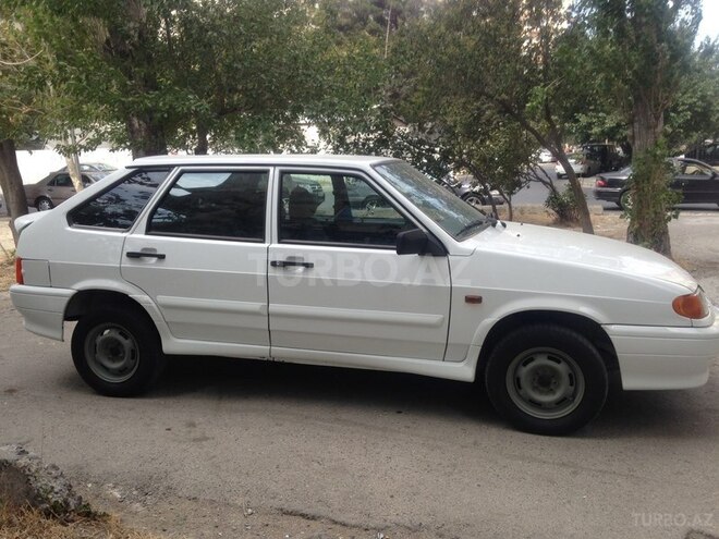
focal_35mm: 33
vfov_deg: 42.9
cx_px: 360
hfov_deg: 55.4
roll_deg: +0.7
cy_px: 270
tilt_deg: -10.1
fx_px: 685
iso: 50
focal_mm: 4.12
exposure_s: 1/542
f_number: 2.4
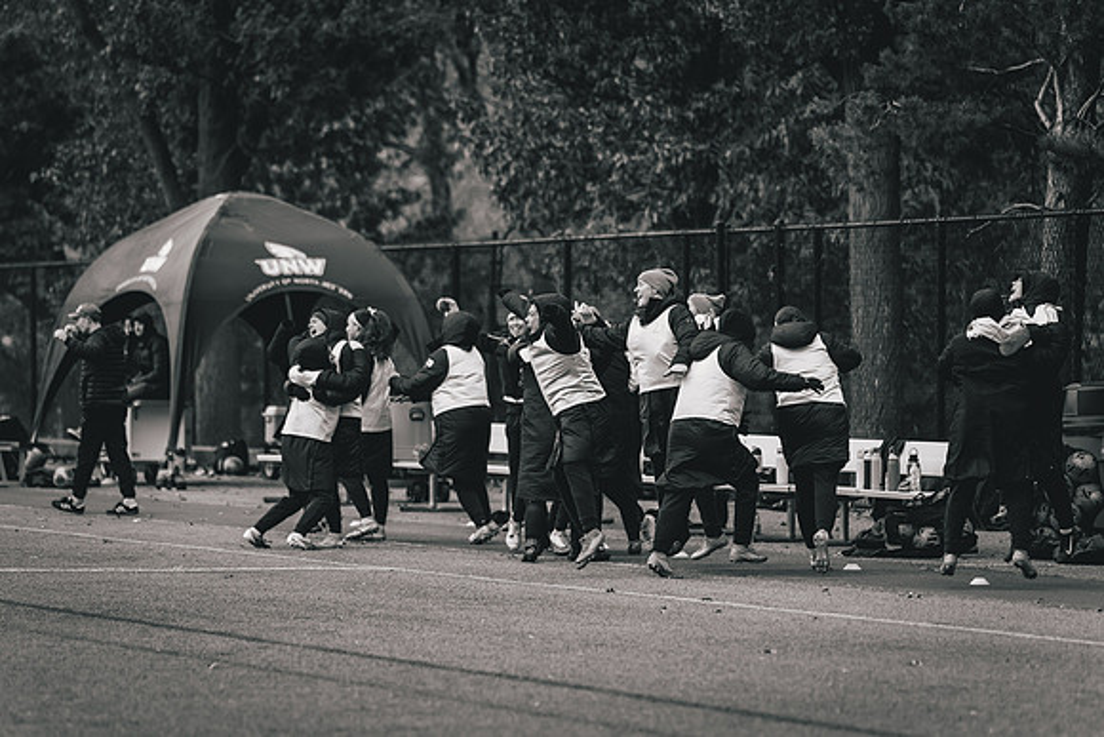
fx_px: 5849
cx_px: 505
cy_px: 419
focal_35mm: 191
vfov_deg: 7.2
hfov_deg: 10.8
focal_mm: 150
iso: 400
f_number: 2.8
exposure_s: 1/1000
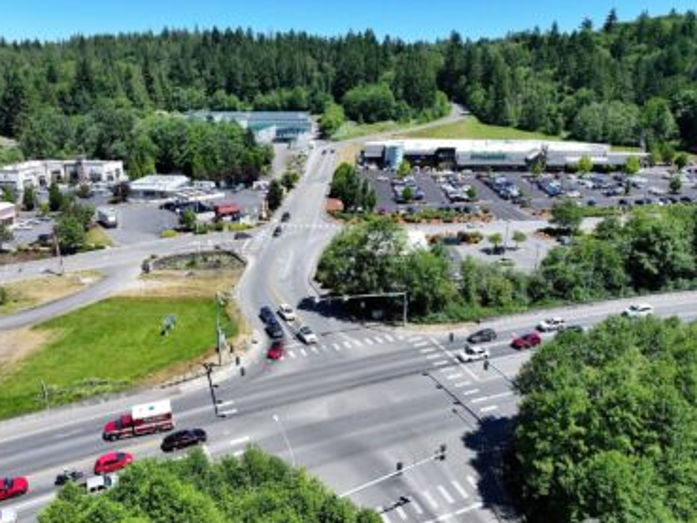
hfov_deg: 67.2
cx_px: 321
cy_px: 266
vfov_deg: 53.1
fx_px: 524
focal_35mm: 26
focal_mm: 12.29
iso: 100
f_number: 2.8
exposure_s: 1/1250
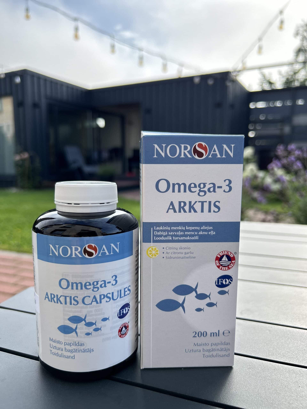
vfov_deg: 67.3
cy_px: 204
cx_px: 154
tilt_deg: -7.3
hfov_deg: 53.1
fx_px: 307
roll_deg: -0.3
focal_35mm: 26
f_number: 1.5
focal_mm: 5.7
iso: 50
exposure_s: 1/2165
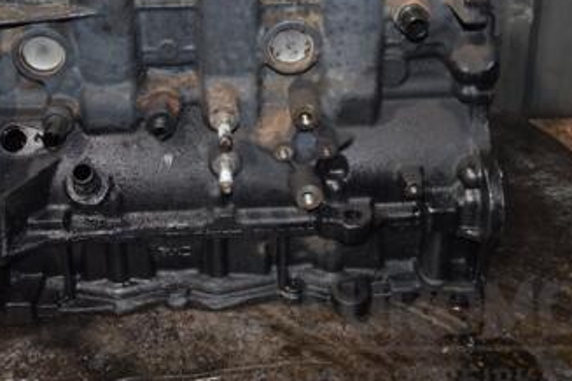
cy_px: 75
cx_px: 269
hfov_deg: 30.5
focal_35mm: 66
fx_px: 1049
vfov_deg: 20.4
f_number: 5
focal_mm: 24
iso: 800
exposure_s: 1/60
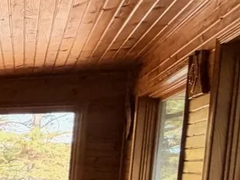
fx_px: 492
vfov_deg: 19.9
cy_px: 194
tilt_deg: -3.4
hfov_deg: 14.7
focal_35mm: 71
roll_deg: -0.6
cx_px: -352
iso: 160
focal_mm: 2.22
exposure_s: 1/121
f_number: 2.2
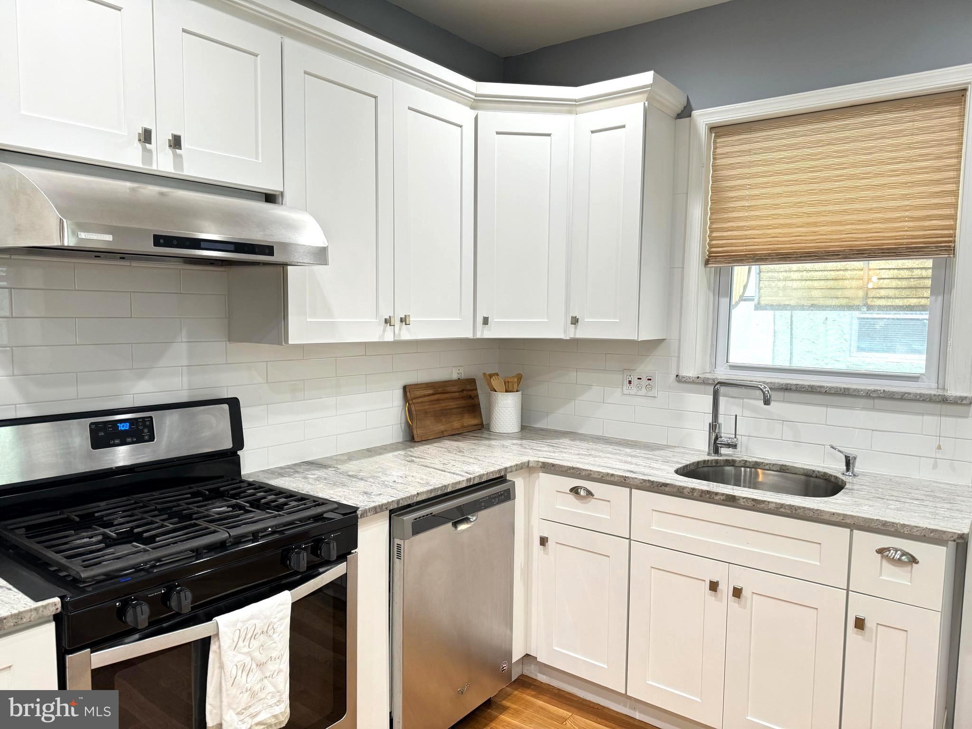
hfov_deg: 71.6
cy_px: 364
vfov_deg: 56.8
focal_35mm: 24
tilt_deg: -5.2
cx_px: 486
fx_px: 674
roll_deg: -0.6
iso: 160
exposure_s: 1/60
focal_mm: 6.86
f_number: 1.78
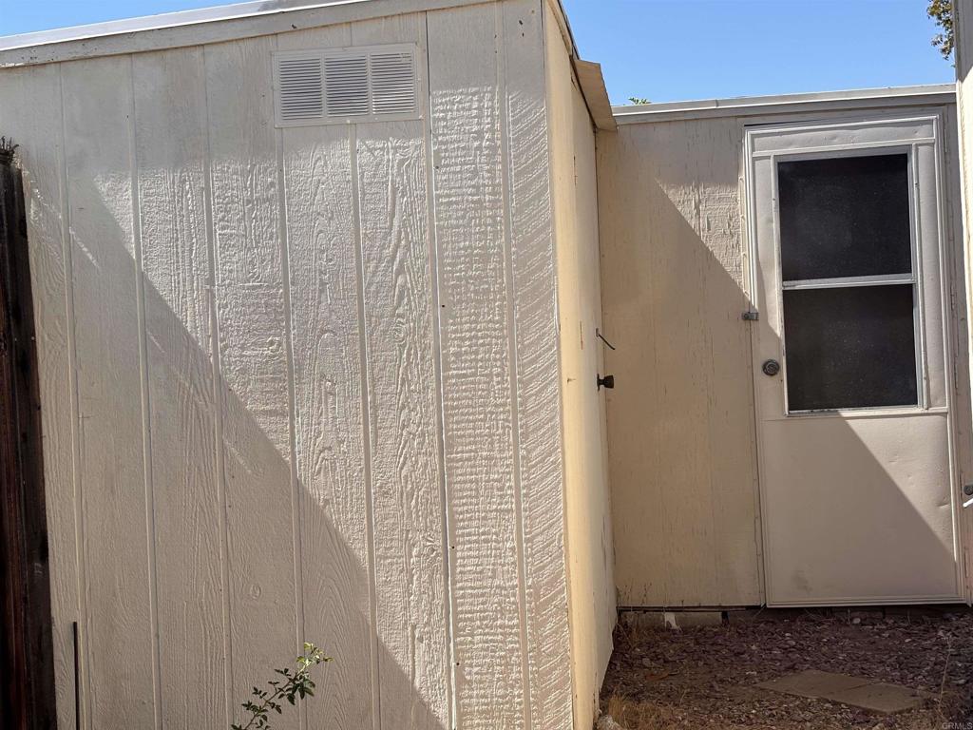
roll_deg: +3.5
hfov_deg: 36.8
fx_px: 1462
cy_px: 365
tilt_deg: -0.7
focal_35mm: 52
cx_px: 486
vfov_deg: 28.0
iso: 40
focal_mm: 5.96
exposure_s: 1/2024
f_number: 1.6
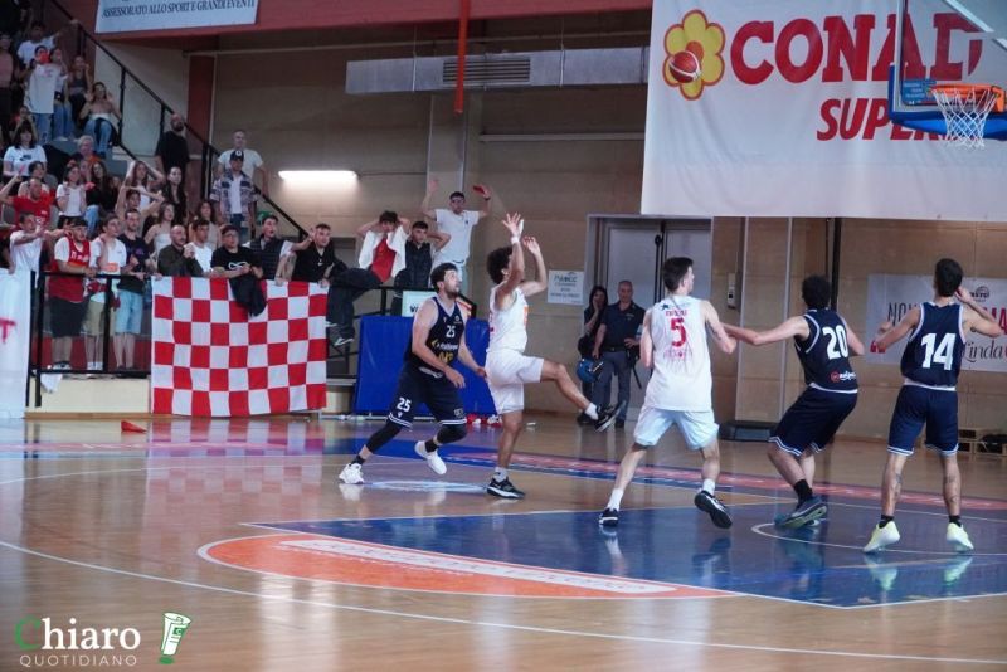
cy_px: 336
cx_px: 504
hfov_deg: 23.4
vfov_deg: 15.7
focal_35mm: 87
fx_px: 2434
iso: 5000
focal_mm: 58
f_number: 4
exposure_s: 1/800
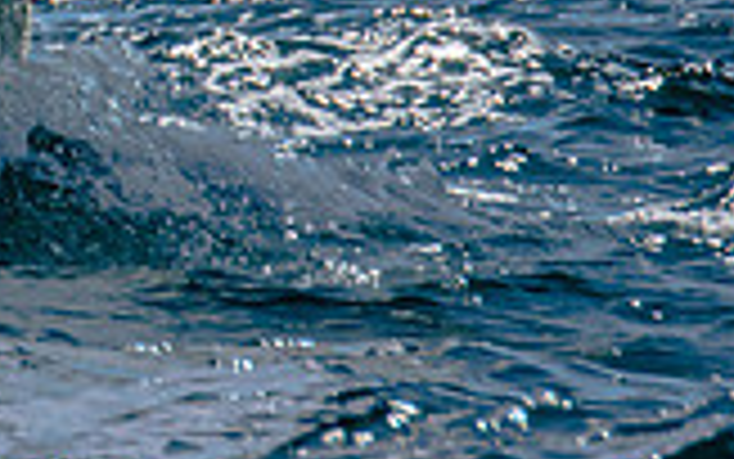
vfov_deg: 0.5
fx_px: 54769
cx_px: -780
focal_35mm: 2737
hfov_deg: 0.8
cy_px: -261
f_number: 5.6
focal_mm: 400
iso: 200
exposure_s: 1/2000
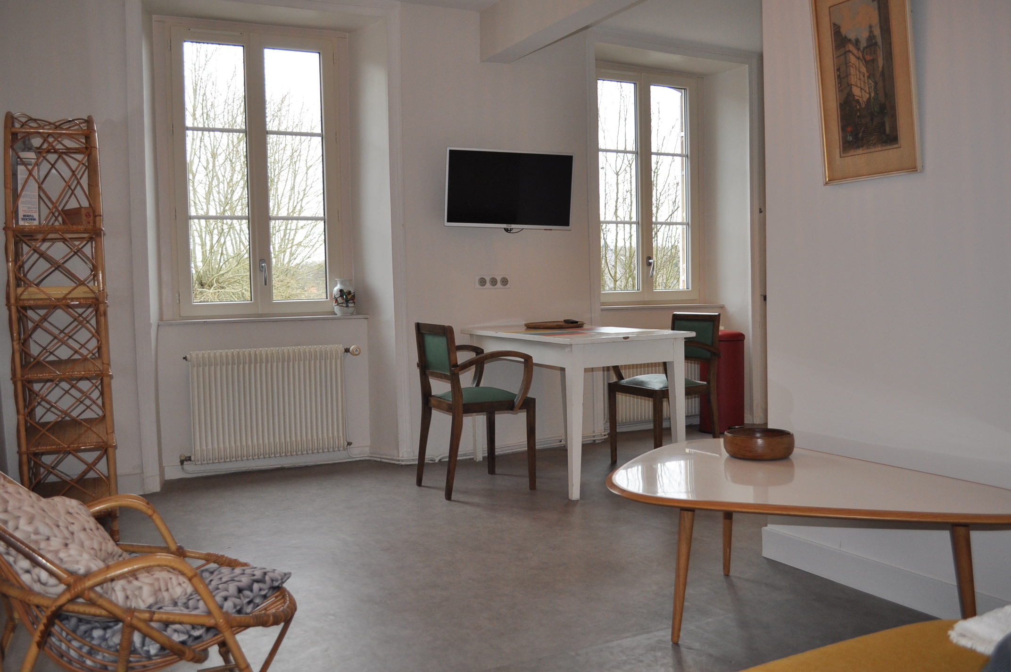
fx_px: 926
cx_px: 506
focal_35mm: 33
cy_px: 336
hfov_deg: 57.3
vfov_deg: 39.9
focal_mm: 22
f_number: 3.8
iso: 640
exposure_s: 1/125
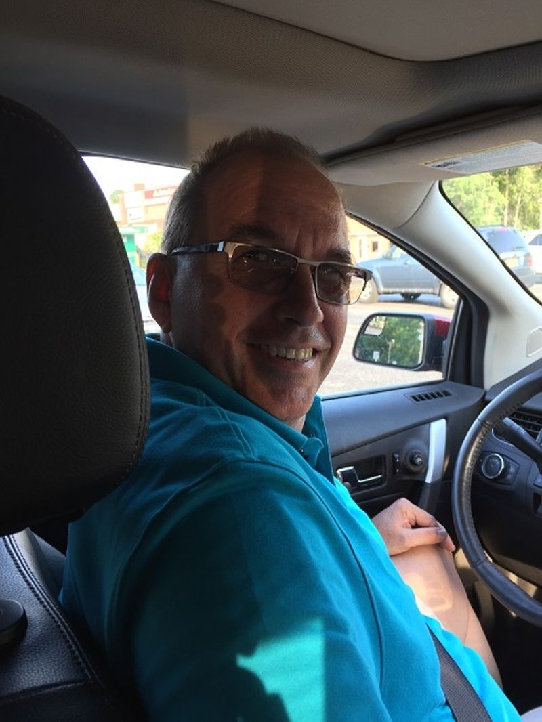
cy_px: 361
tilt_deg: -9.8
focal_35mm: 29
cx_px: 271
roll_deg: +2.4
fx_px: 605
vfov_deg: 61.6
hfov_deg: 48.2
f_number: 2.2
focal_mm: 4.15
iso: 32
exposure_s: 1/40
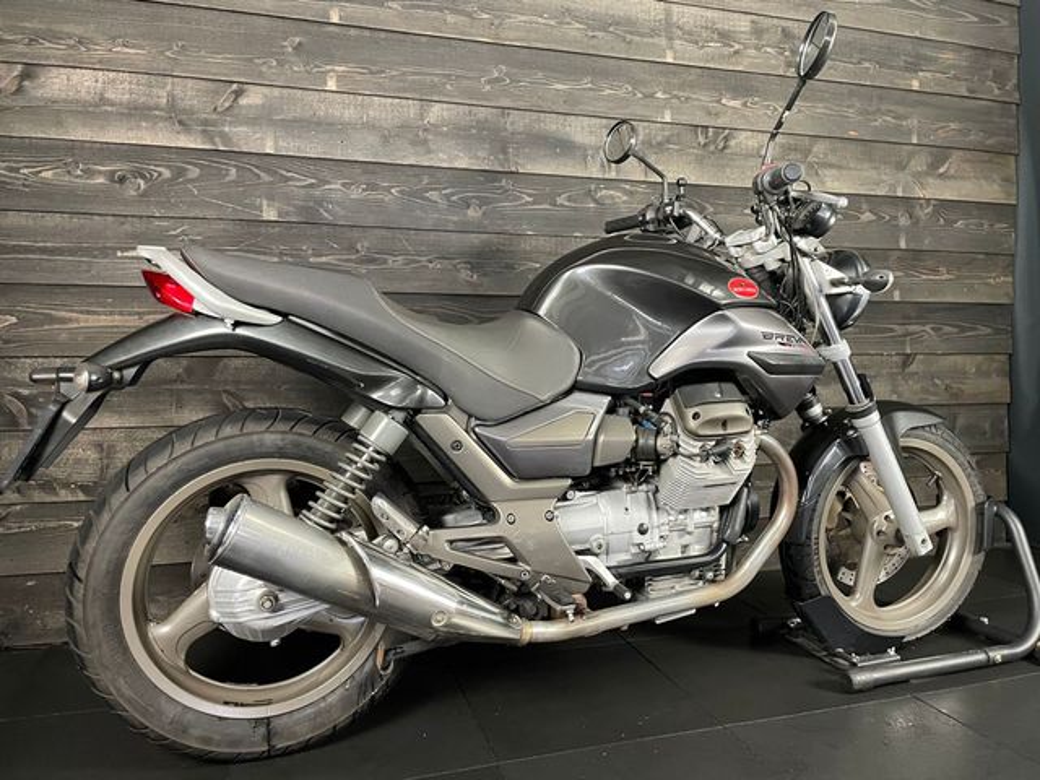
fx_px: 781
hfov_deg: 67.3
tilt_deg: -2.0
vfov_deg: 53.1
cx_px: 520
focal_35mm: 26
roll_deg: +0.3
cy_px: 390
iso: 400
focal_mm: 4.2
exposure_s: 1/50
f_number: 1.6
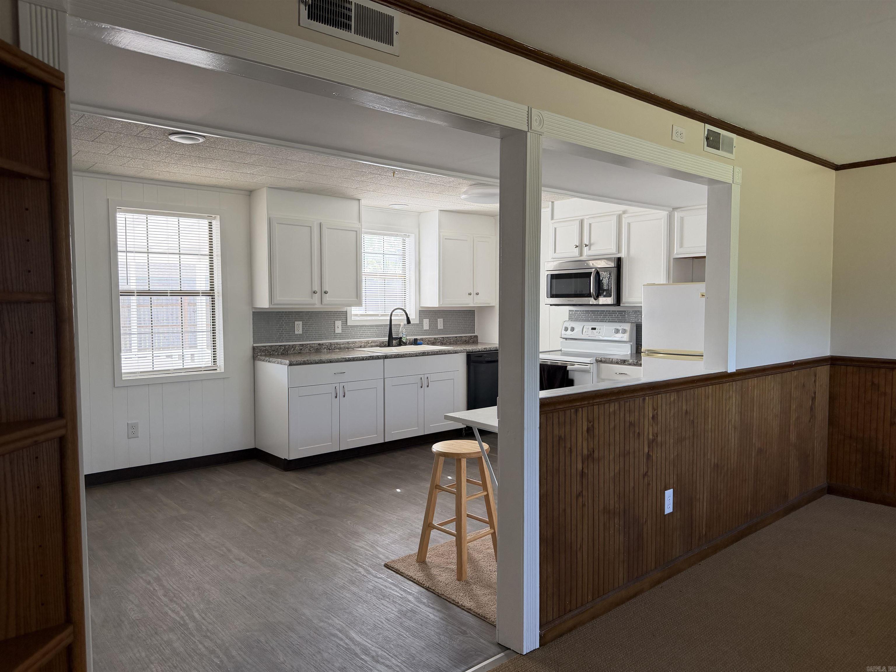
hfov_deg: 71.6
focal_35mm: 24
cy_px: 336
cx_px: 448
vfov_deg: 56.8
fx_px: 621
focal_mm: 6.76
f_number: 1.78
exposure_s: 1/141
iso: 200
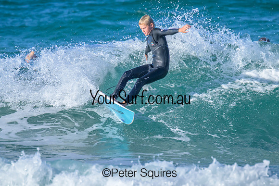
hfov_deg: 1.9
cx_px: 127
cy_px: 88
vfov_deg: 1.3
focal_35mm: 1100
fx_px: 8527
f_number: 11
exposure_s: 1/2000
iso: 1400
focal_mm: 800
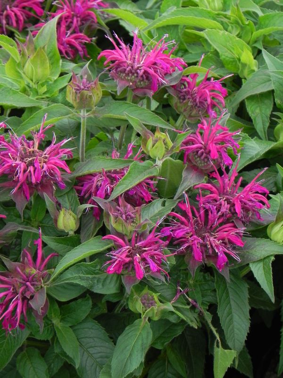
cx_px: 142
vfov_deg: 9.3
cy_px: 189
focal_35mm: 212
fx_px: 2311
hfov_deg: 7.0
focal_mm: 37.7
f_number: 5
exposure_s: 1/200
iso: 160
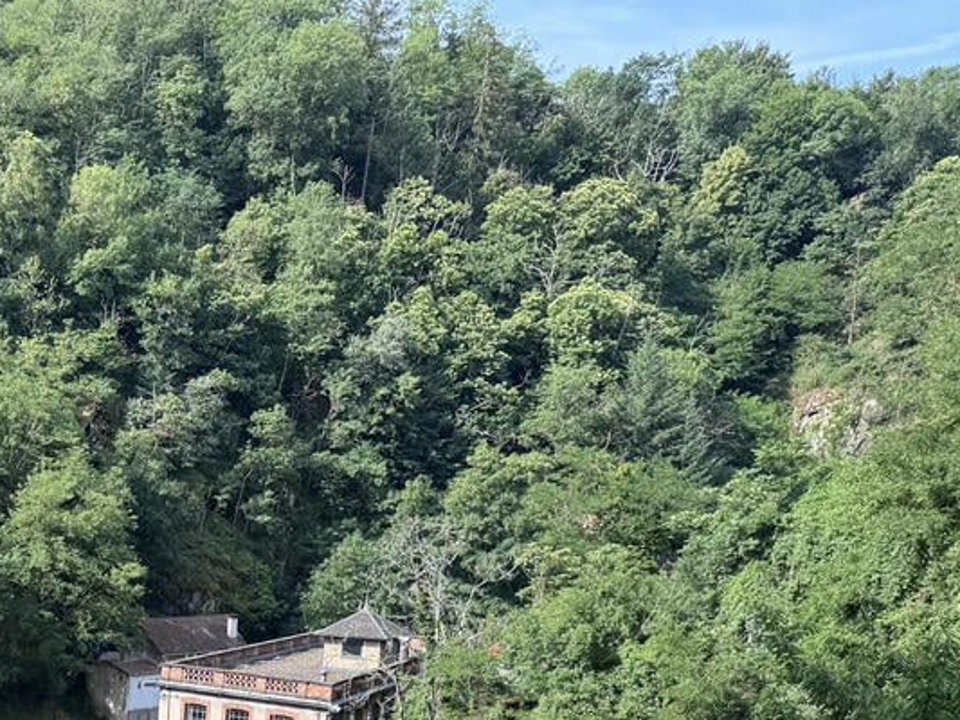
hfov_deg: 31.4
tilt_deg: -11.3
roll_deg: -1.2
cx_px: -108
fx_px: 1498
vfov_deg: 25.2
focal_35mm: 54
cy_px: 788
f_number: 1.78
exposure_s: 1/1076
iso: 80
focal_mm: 6.76
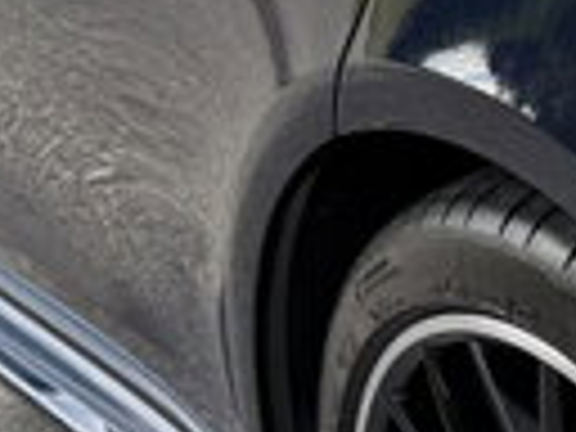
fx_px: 3195
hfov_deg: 9.6
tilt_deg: -25.5
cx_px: 1184
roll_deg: +2.3
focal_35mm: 192
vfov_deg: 7.7
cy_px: -63
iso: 80
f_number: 1.78
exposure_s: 1/979
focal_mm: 6.76
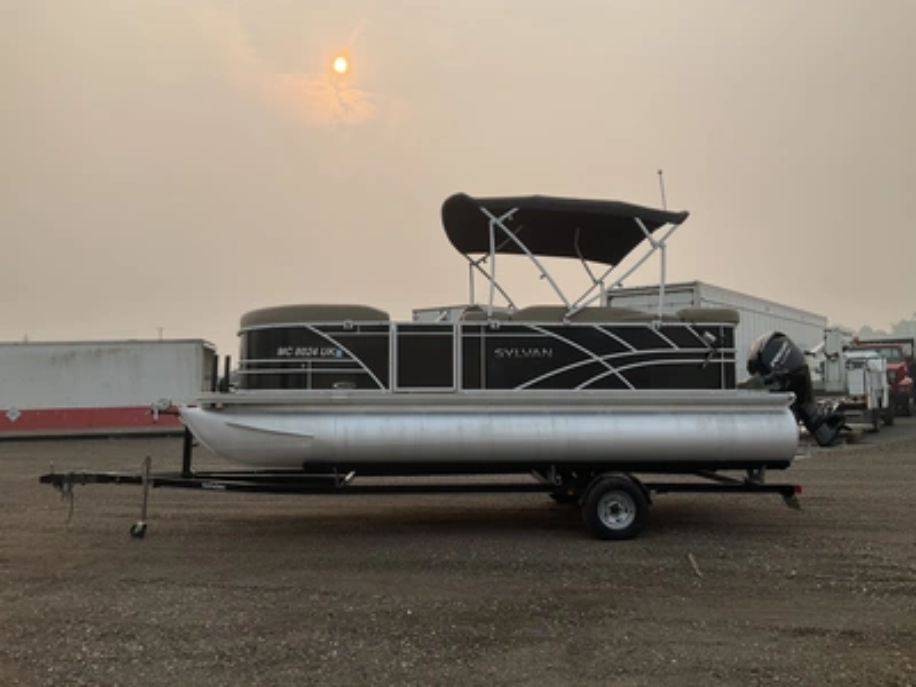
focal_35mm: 29
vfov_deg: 48.2
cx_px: 458
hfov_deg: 61.7
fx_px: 767
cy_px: 344
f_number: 1.8
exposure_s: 1/2058
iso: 25
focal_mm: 3
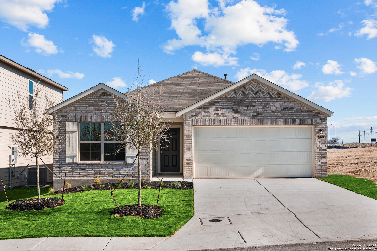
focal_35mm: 48
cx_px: 188
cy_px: 126
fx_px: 502
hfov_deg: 41.1
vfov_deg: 28.0
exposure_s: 1/250
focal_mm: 48
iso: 400
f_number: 13
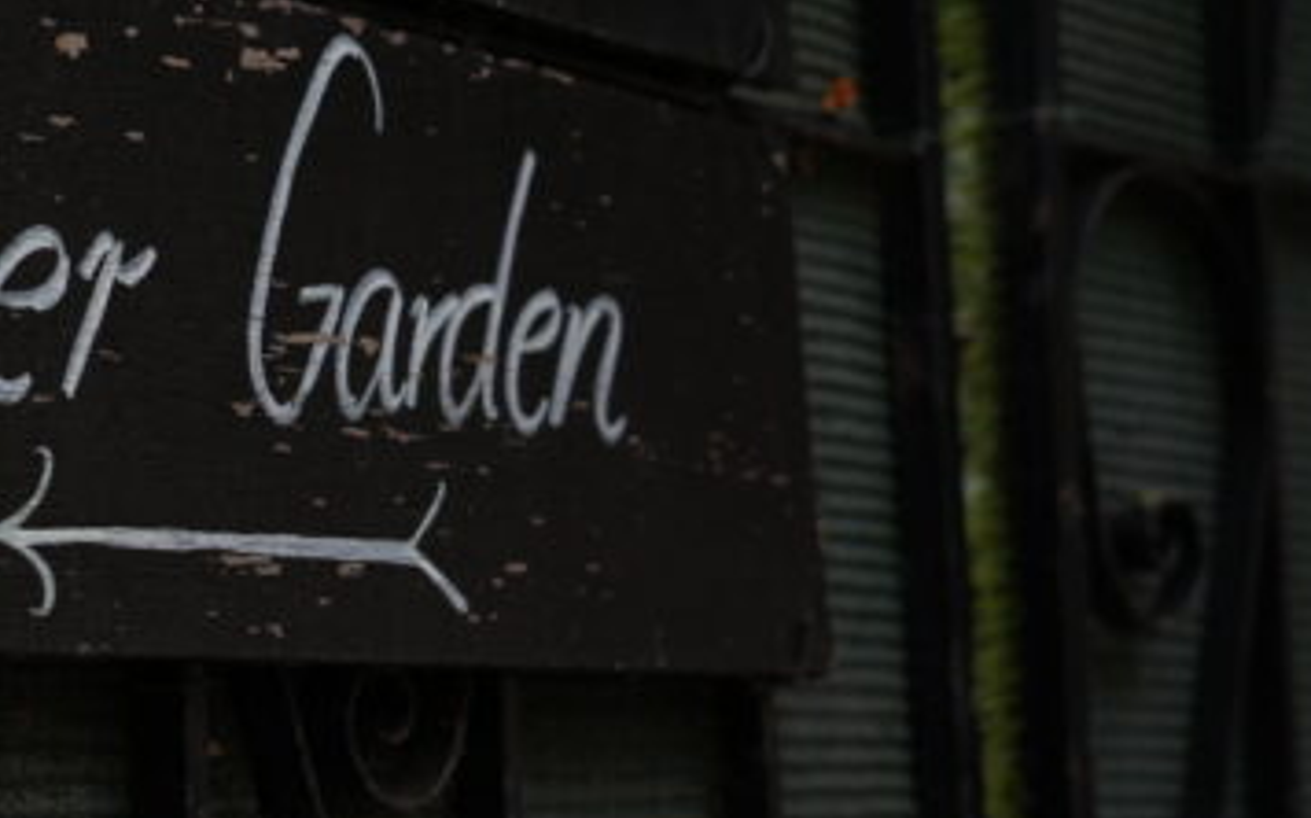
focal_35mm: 121
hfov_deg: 17.1
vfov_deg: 10.7
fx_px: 4320
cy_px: 77
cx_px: 232
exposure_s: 1/160
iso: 200
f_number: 4
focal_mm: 55
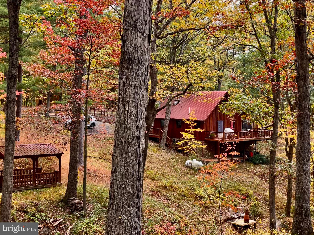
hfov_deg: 36.8
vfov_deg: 28.0
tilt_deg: -0.4
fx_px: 472
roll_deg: -1.2
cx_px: 157
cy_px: 118
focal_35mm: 52
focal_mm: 6
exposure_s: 1/99
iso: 32
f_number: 2
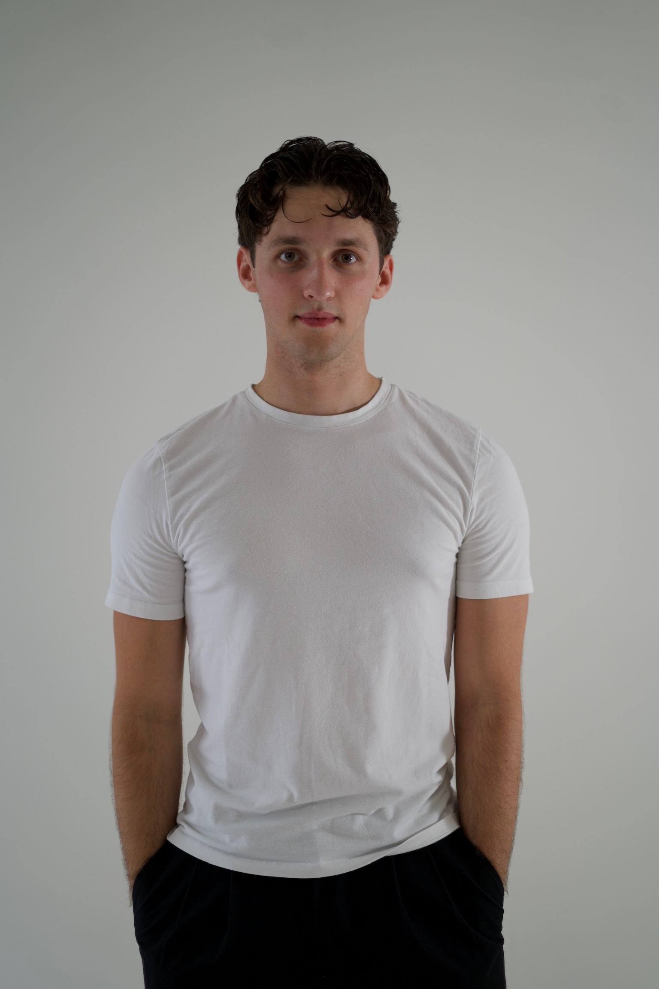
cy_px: 494
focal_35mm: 50
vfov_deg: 39.6
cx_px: 330
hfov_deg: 27.0
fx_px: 1373
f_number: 2
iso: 125
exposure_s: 1/80
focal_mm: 50
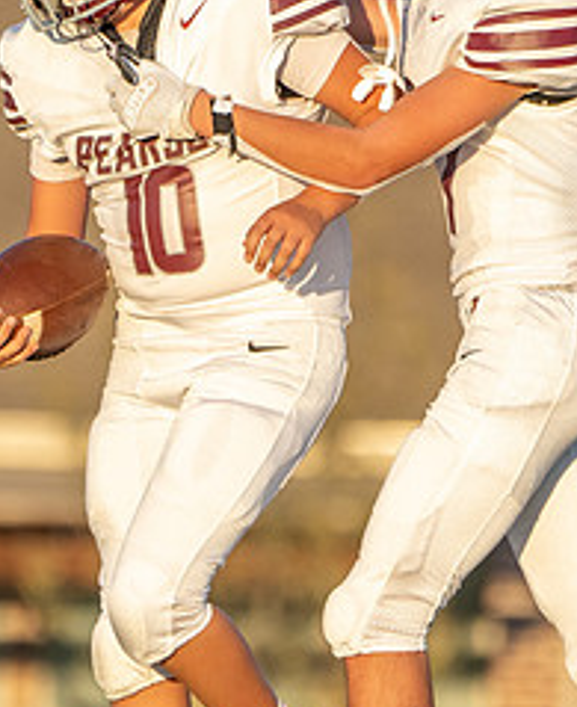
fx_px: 39129
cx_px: 298
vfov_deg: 1.0
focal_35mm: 1855
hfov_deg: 0.8
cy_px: 314
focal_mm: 400
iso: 500
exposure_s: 1/1000
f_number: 5.6
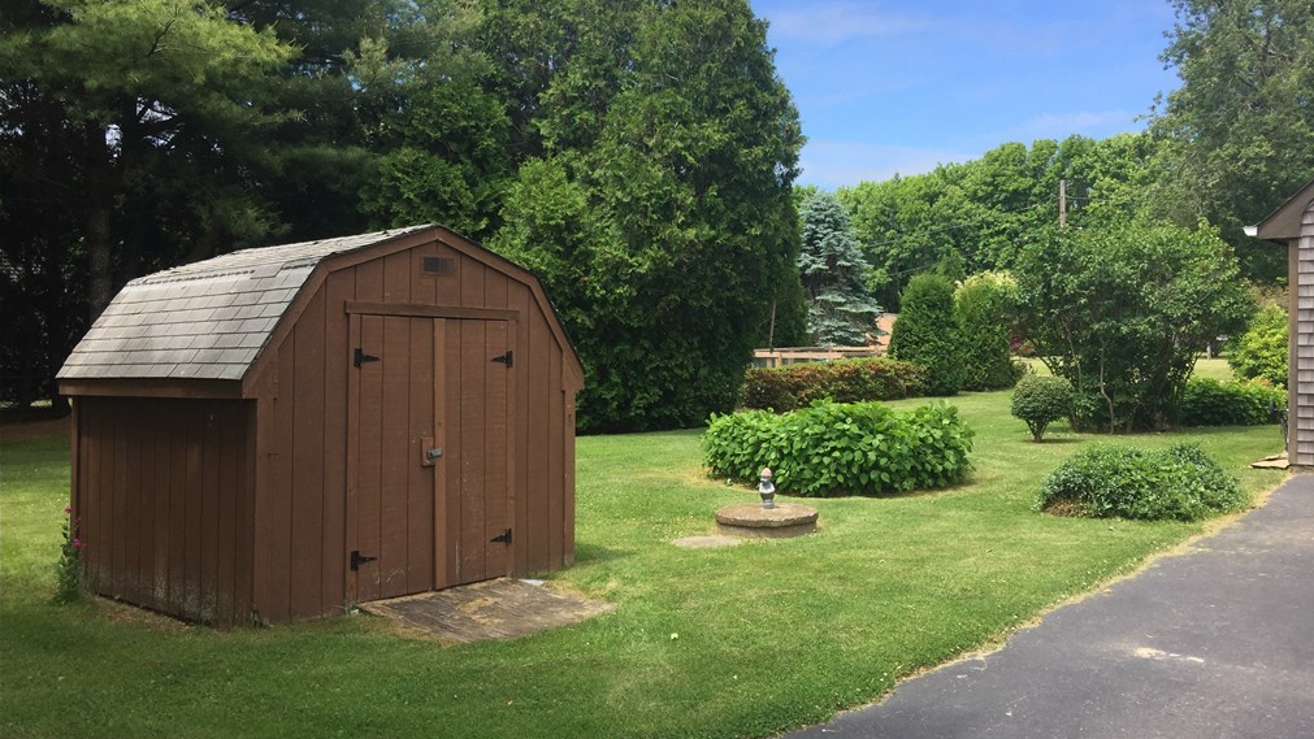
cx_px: 664
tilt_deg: -1.9
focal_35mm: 32
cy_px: 381
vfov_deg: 36.7
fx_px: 1115
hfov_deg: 61.0
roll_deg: -2.7
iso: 32
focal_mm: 4.15
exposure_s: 1/964
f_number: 2.2
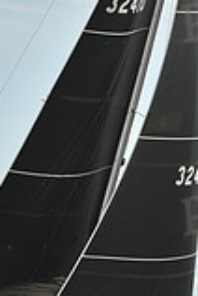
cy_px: 117
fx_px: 2112
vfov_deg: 8.0
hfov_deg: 5.4
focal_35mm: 256
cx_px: 85
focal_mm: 70
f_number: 8
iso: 250
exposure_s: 1/800
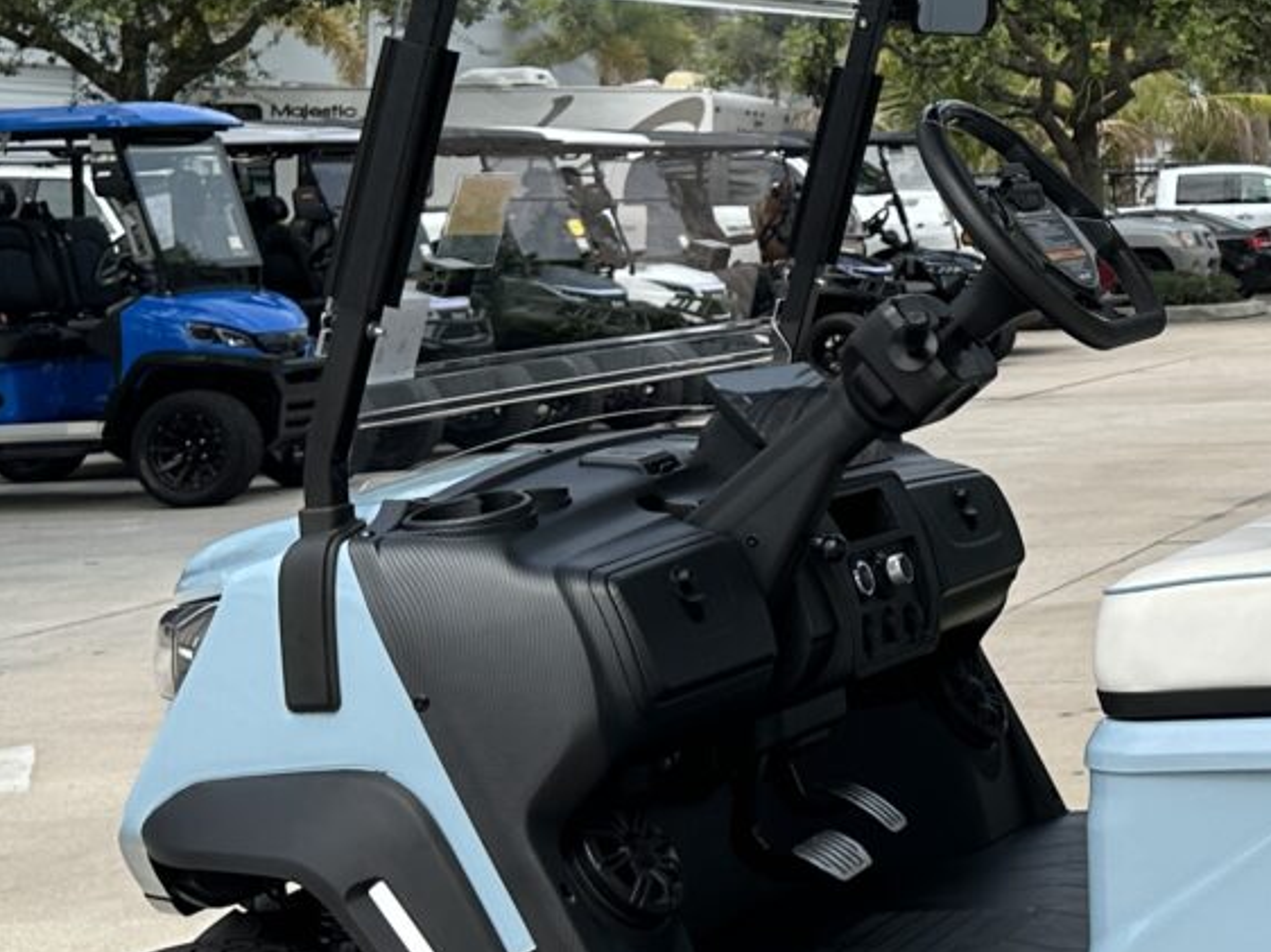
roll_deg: +0.1
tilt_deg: +0.6
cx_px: 1624
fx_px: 3010
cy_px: 167
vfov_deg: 17.8
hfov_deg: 21.7
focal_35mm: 82
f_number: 1.78
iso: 80
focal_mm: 6.86
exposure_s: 1/2967
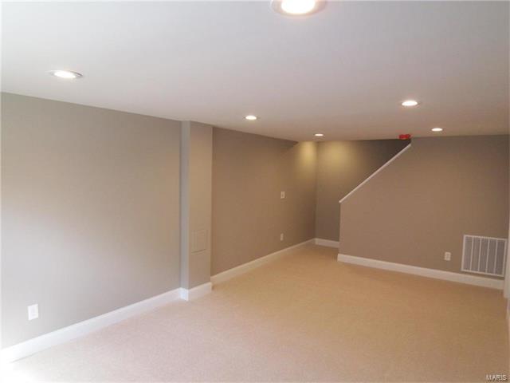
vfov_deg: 58.9
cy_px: 192
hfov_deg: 73.9
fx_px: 339
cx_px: 255
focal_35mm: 23
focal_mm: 3.8
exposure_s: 1/30
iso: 80
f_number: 2.8
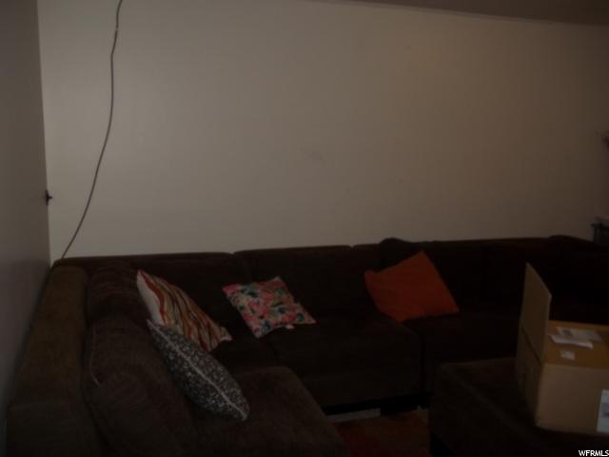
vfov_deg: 44.2
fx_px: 563
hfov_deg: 56.8
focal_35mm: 32
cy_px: 228
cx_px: 304
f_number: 2.9
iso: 64
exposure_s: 1/30
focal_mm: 5.7
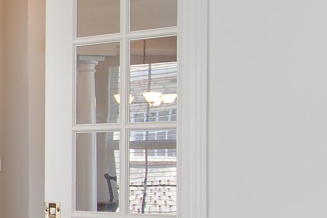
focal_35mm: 70
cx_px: -250
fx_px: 636
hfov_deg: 20.8
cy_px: 186
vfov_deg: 19.2
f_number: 4.5
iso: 100
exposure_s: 1/20
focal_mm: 10
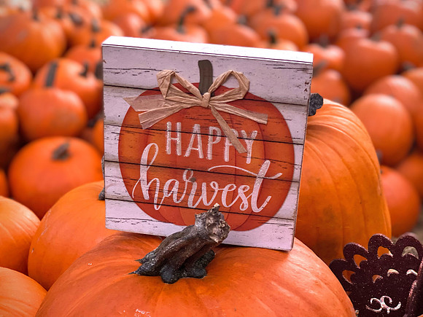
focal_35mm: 52
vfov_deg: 28.0
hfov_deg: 36.8
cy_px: 158
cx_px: 212
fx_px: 635
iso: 500
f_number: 2
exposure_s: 1/22
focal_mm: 6
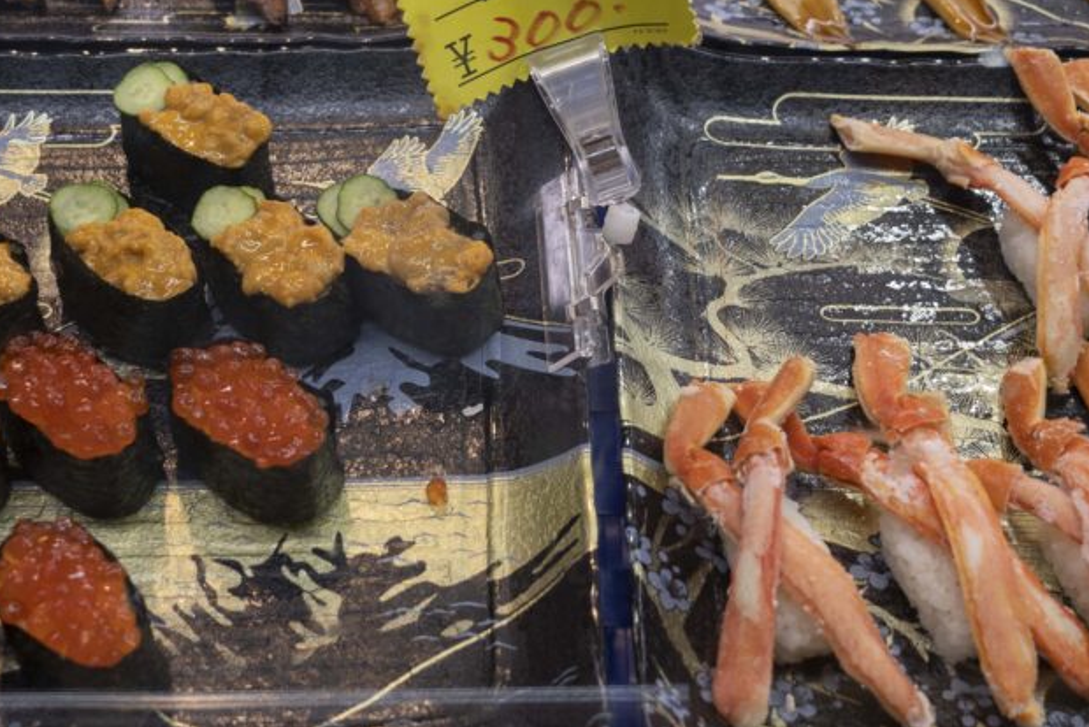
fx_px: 2149
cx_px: 487
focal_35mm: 71
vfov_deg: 19.0
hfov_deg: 28.4
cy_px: 133
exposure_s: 1/160
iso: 640
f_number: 5.6
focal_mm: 43
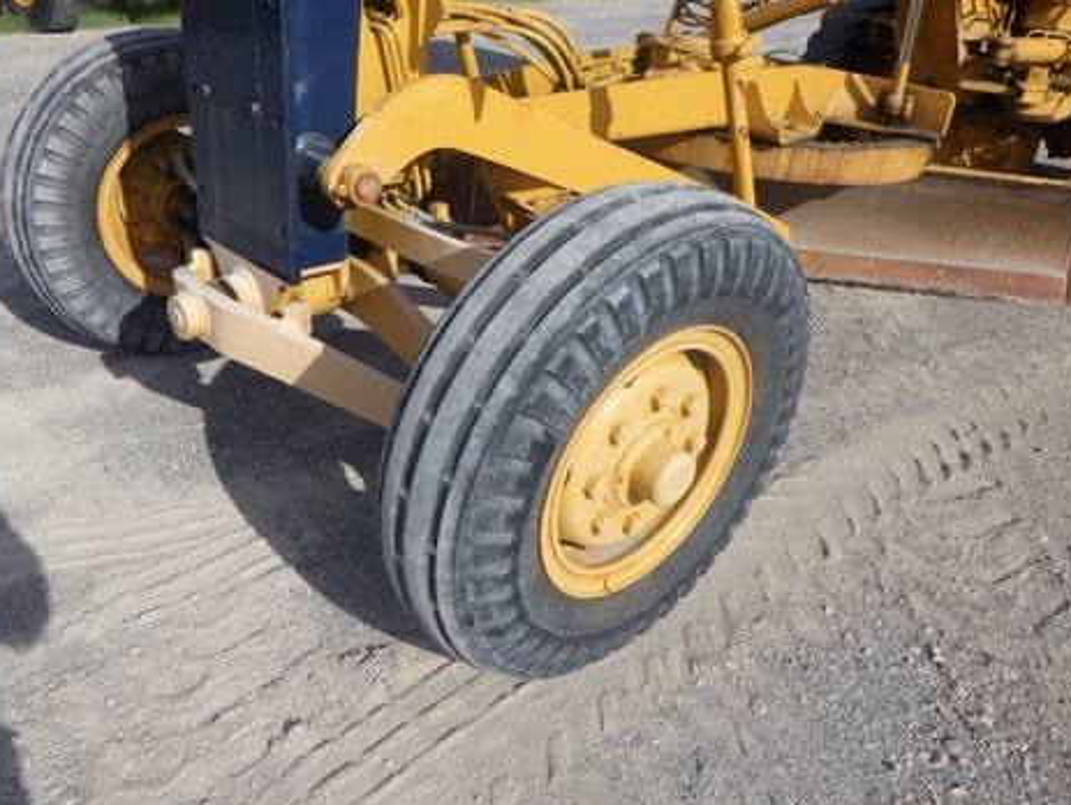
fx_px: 898
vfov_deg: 48.3
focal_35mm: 29
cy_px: 398
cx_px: 530
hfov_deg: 61.6
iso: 125
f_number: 4.2
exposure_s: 1/1250
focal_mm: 5
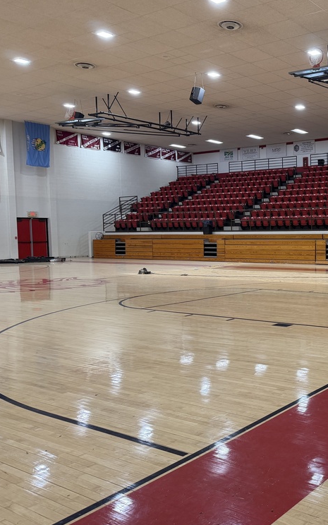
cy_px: 264
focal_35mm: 35
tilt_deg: -3.9
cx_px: 348
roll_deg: +0.5
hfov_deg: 32.5
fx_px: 501
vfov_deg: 55.3
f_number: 1.78
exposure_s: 1/120
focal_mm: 6.76
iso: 160
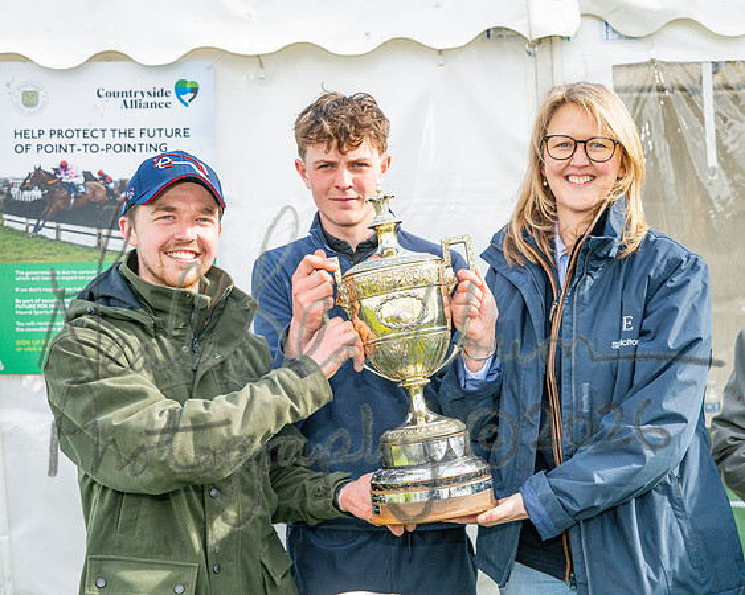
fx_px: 1167
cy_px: 298
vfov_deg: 28.6
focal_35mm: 53
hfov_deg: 35.4
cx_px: 375
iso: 400
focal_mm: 47
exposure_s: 1/800
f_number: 5
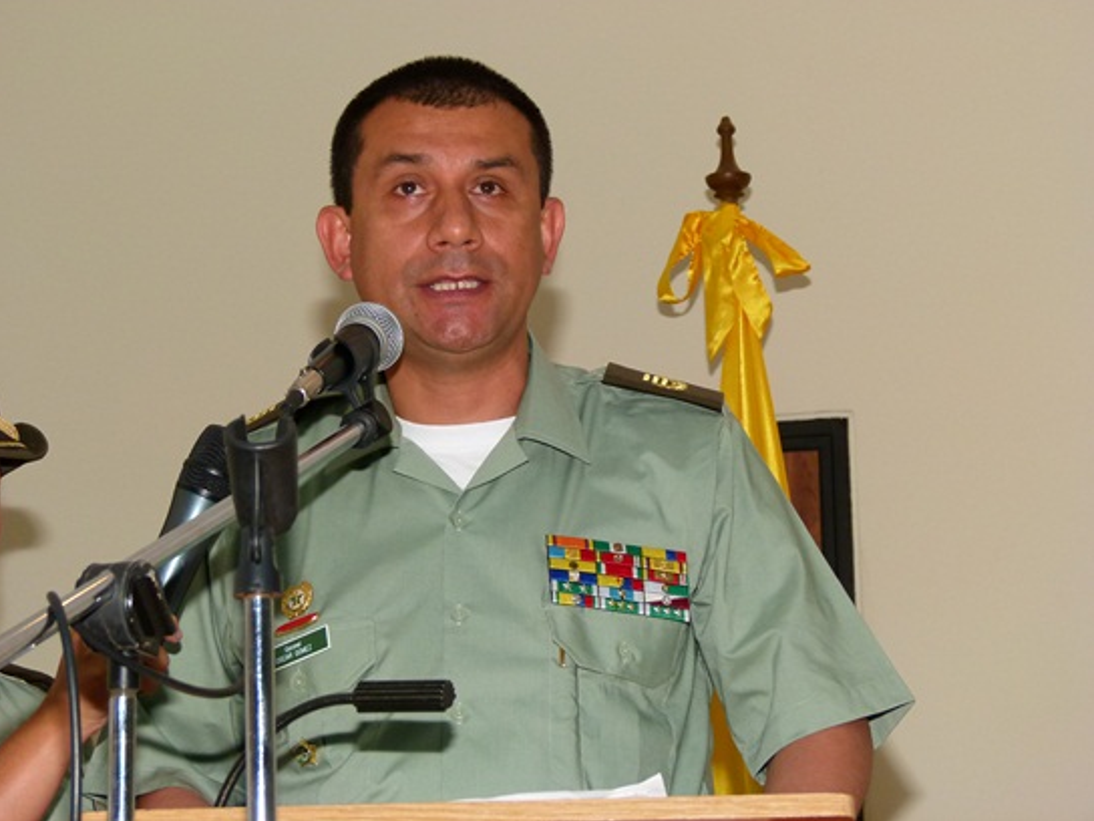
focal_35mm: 100
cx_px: 547
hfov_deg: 19.6
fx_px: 3160
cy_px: 408
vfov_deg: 14.8
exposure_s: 1/80
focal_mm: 17.8
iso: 200
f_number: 4
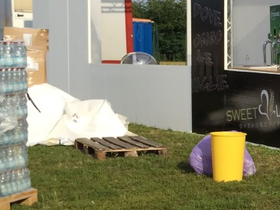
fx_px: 769
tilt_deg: -6.6
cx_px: 404
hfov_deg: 18.6
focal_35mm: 95
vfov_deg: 15.5
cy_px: 142
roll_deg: -0.4
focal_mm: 4.15
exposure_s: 1/1883
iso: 32
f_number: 2.2
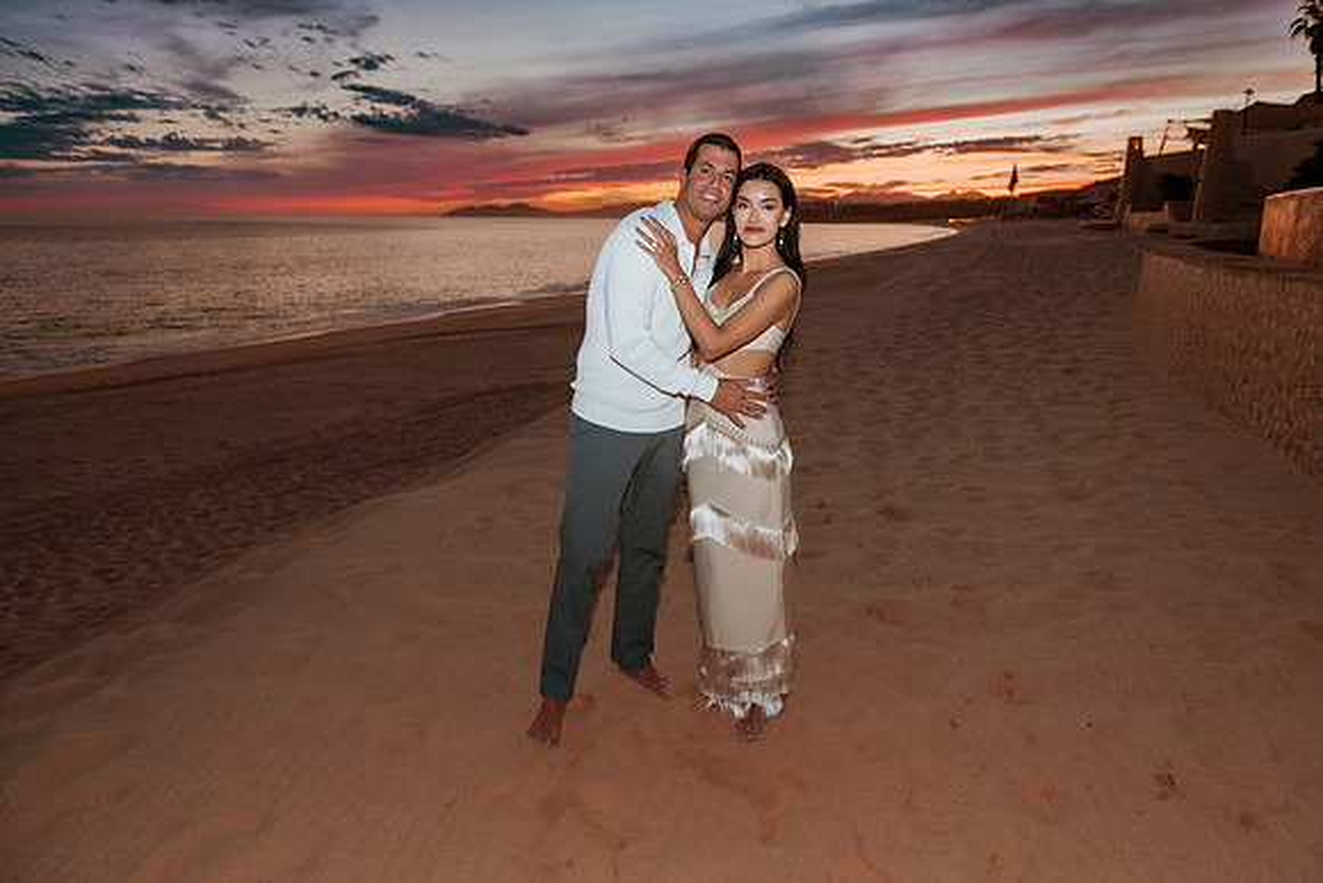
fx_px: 904
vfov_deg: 52.0
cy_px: 447
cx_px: 674
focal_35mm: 25
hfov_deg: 72.4
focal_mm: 24
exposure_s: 1/200
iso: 320
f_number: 2.8
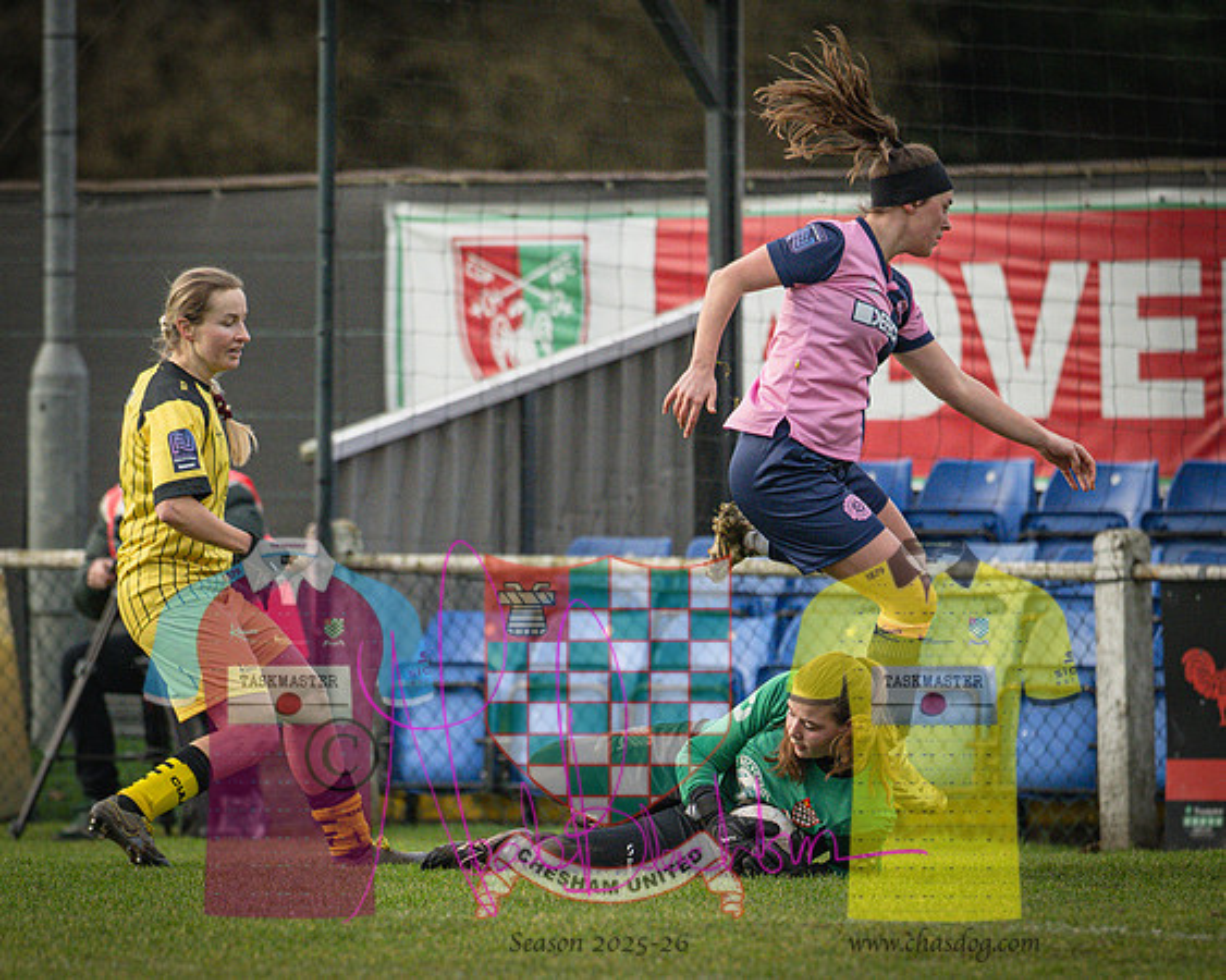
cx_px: 684
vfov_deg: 1.8
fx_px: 31015
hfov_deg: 2.3
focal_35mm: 855
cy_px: 861
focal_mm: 400
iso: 2000
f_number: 4.5
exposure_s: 1/3200
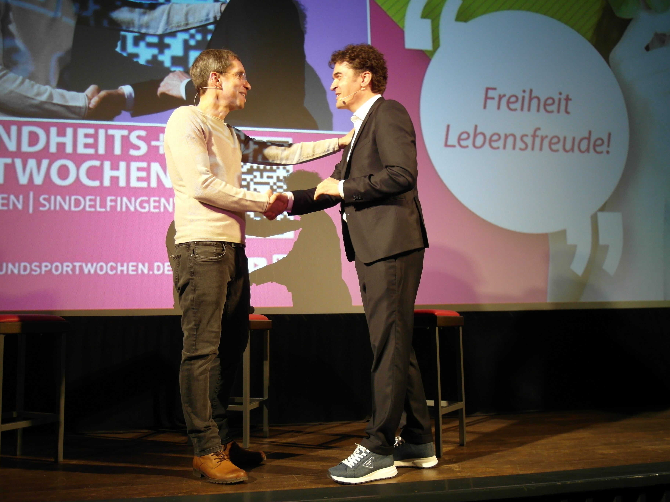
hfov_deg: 44.8
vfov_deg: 34.3
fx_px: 813
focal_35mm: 42
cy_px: 251
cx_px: 335
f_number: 2
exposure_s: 1/30
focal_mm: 9.1
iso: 200
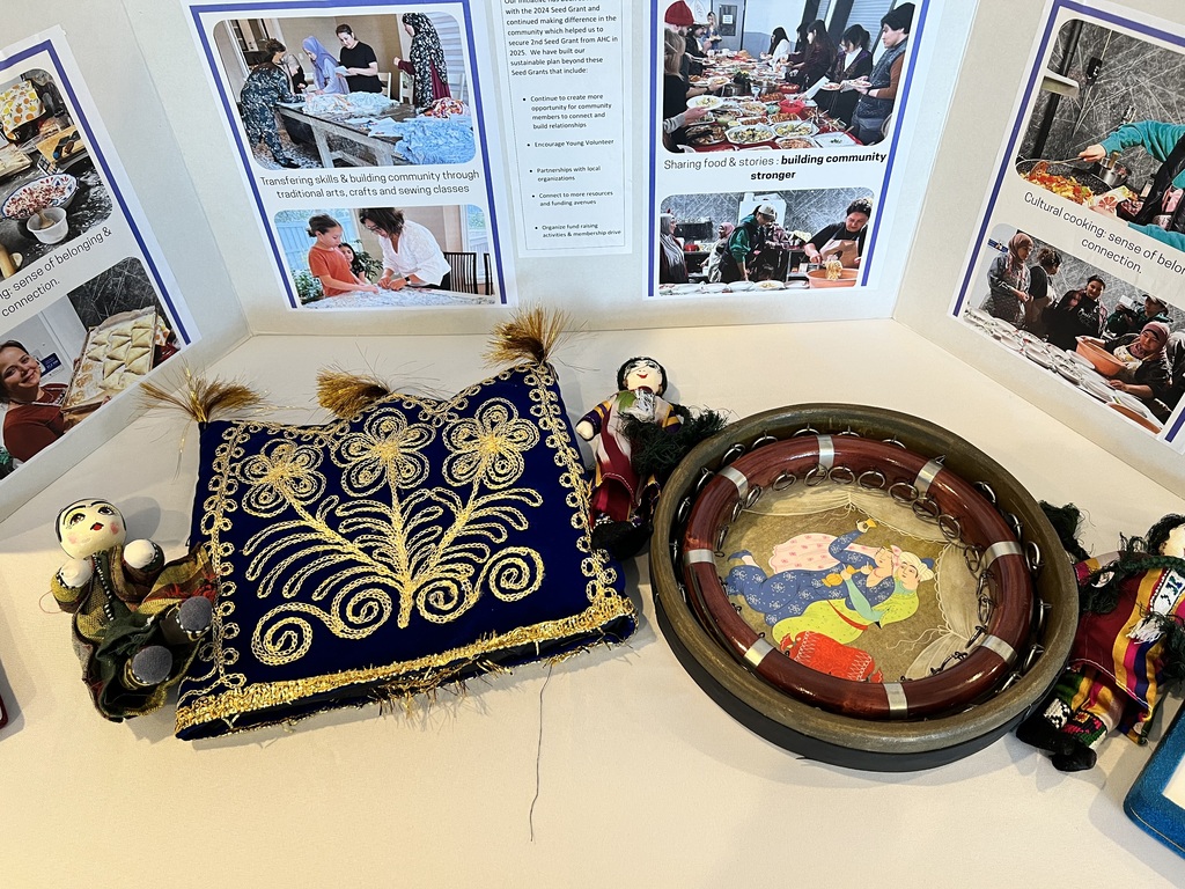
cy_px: 444
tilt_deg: -46.8
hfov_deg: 67.3
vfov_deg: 53.1
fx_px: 890
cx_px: 592
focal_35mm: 26
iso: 125
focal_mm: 5.7
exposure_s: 1/60
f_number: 1.5
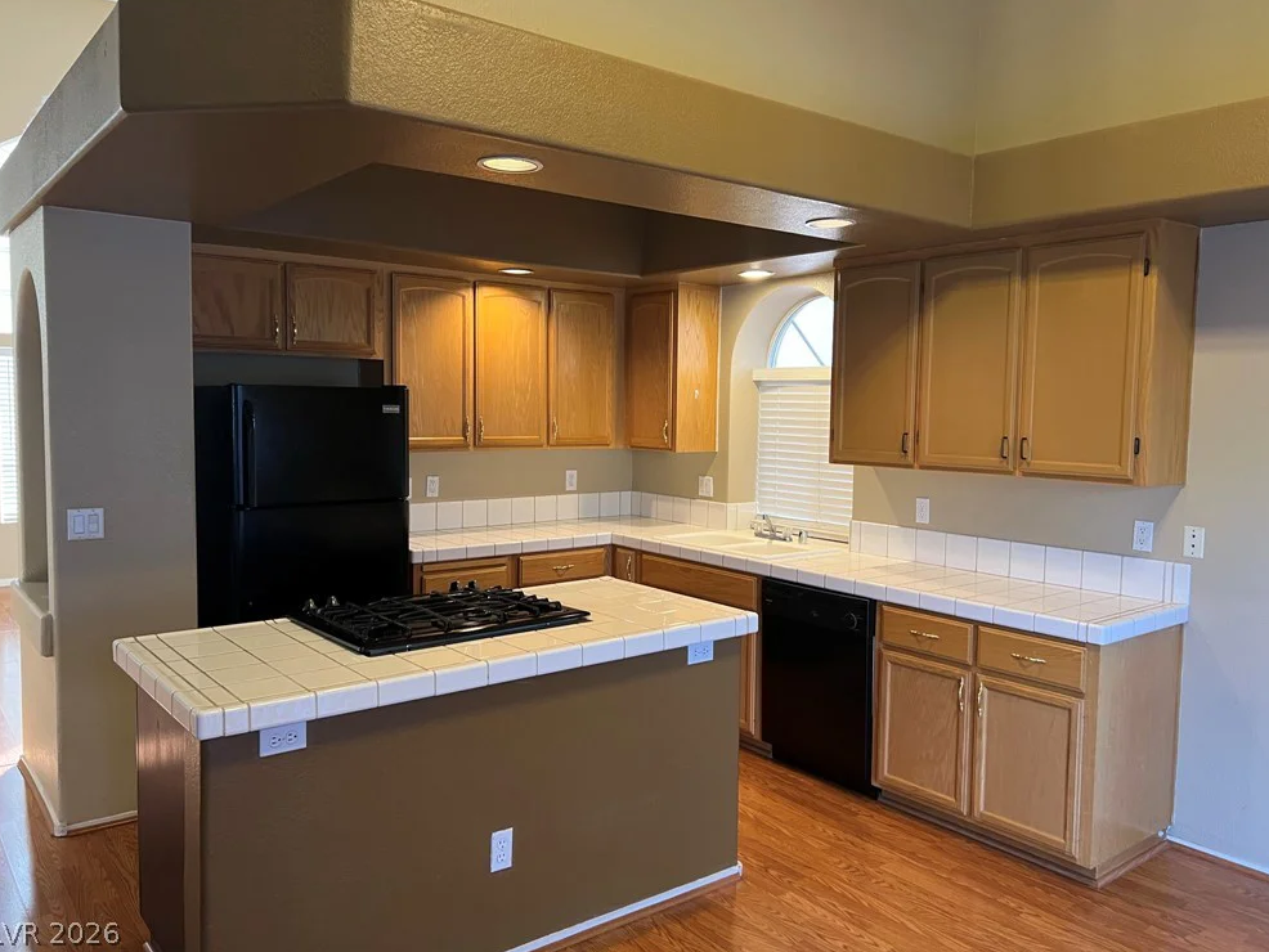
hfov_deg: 65.3
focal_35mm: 27
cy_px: 461
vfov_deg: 51.4
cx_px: 638
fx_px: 990
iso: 125
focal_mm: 5.7
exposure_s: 1/60
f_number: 1.5
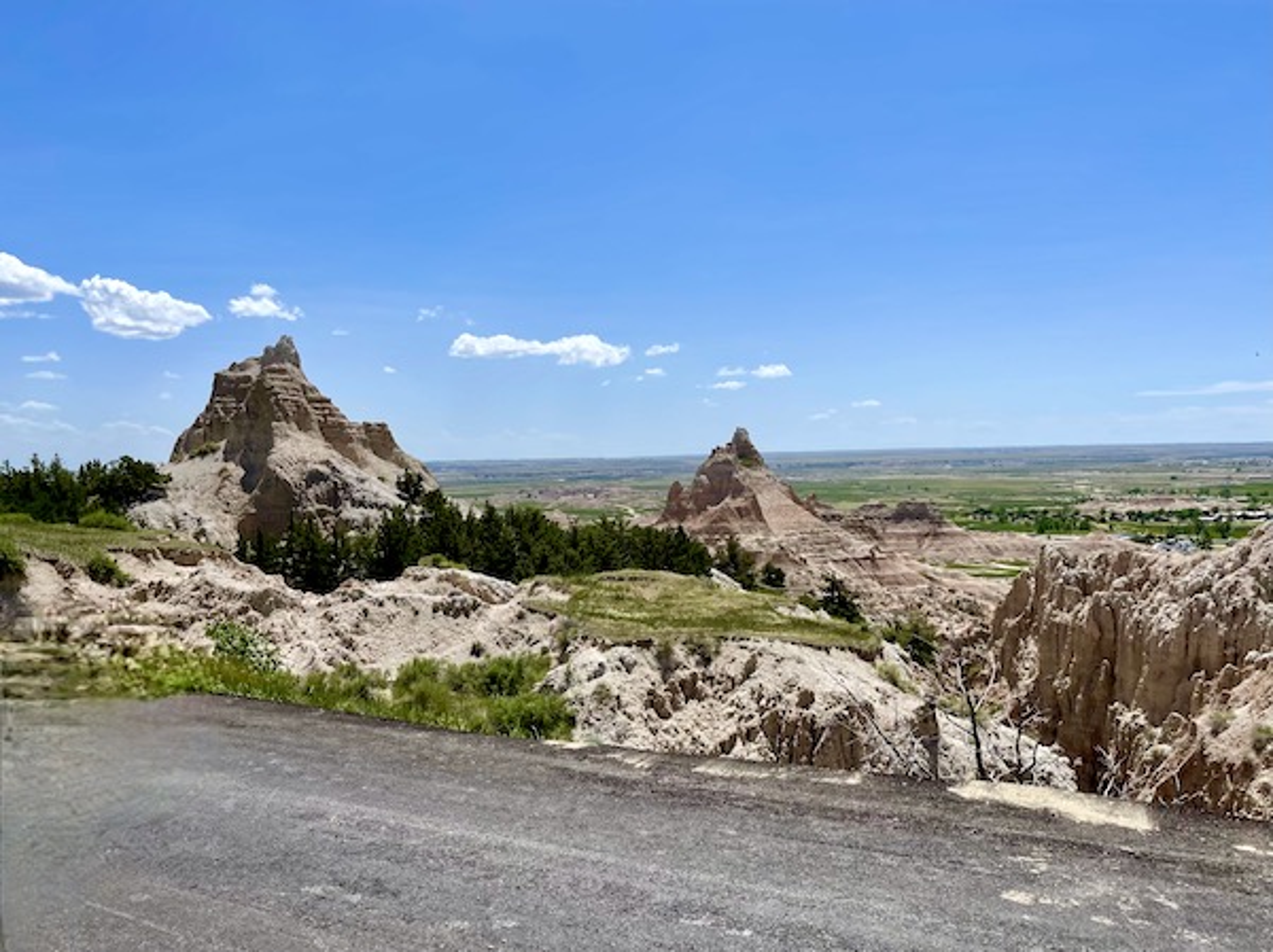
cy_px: 476
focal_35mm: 26
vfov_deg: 53.0
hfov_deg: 67.3
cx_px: 636
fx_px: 955
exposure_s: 1/5618
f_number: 1.6
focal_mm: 5.1
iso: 32
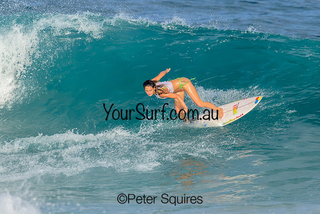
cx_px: 168
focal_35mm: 949
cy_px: 81
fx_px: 8439
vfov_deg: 1.4
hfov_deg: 2.2
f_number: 11
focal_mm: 690
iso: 900
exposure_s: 1/1600
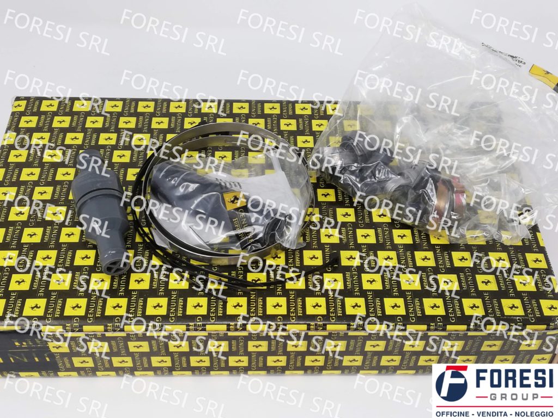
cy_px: 209
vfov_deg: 29.7
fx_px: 790
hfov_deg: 38.9
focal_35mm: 49
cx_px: 279
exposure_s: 1/100
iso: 64
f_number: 2.2
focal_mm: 3.81
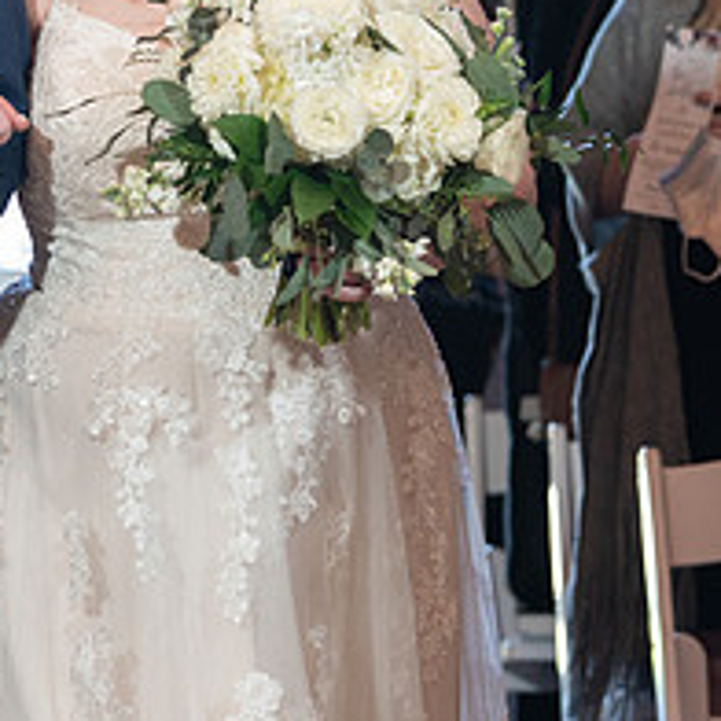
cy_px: 22
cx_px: 52
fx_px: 6362
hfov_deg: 6.5
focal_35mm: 270
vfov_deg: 6.5
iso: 2000
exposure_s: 1/200
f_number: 4
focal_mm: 93
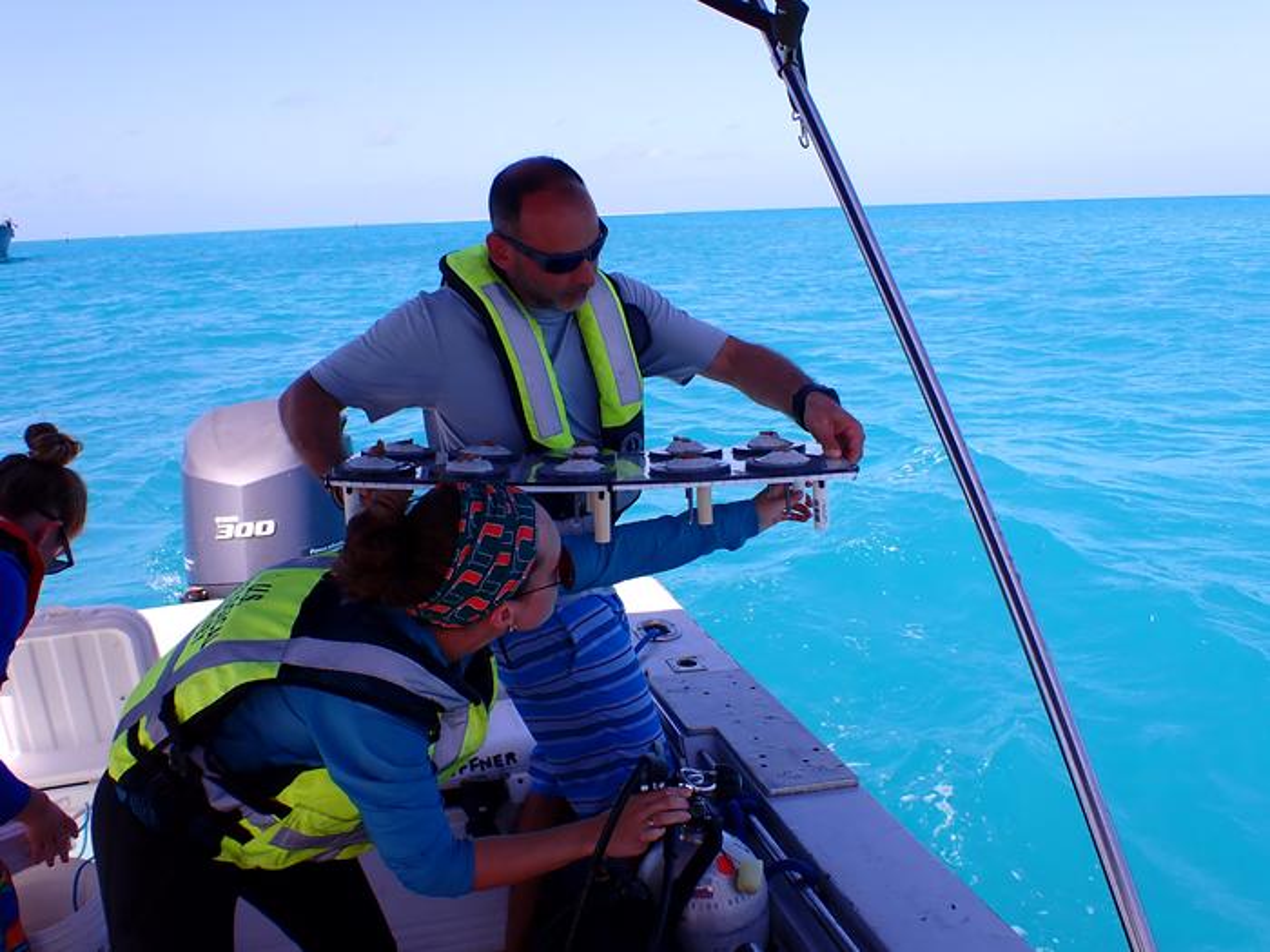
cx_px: 635
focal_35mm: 30
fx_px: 1101
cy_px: 476
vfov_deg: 46.8
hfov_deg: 60.0
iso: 100
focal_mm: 5.4
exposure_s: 1/800
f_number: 3.2
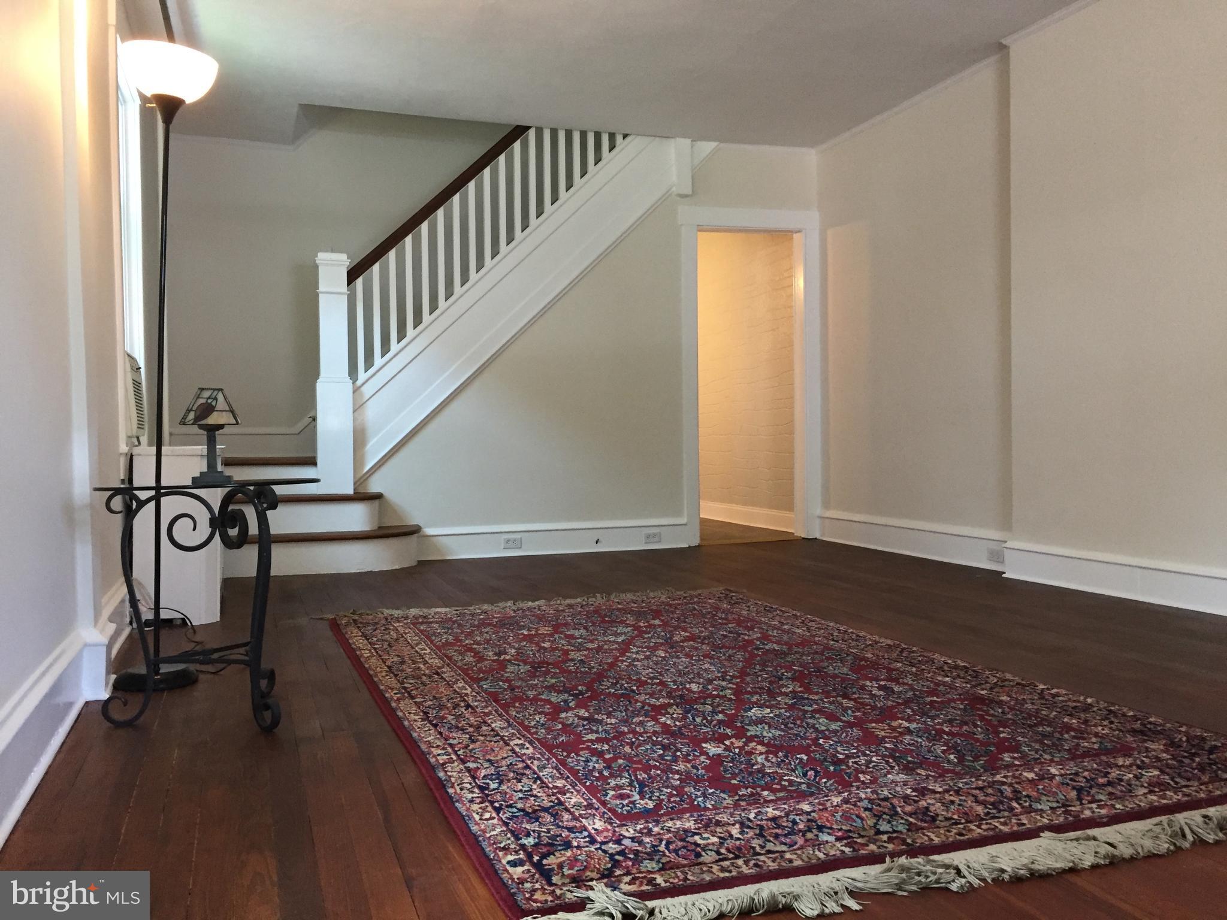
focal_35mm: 29
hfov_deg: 61.7
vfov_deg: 48.2
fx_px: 1028
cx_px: 614
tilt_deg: -1.0
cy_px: 460
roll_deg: -0.4
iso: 160
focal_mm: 4.15
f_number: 2.2
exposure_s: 1/30
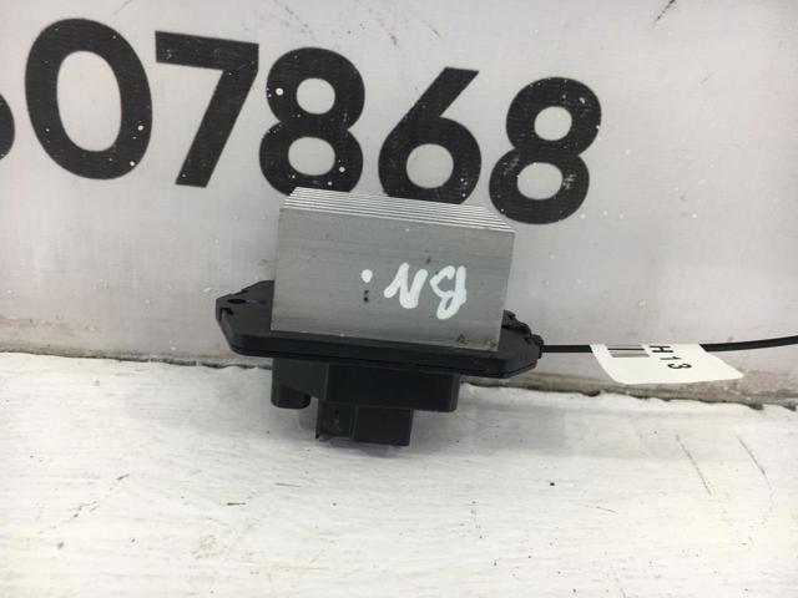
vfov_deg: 48.2
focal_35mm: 29
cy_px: 299
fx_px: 669
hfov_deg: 61.7
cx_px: 399
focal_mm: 4.15
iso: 25
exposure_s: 1/50
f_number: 2.2
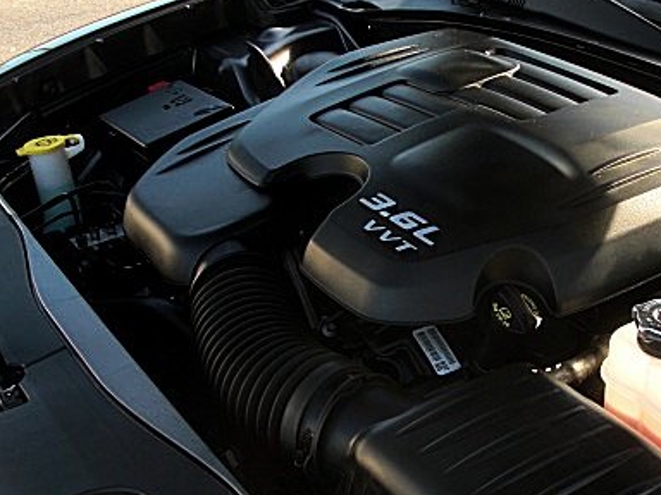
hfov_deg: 31.6
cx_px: 492
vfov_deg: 24.4
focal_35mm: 60
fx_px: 1146
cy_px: 292
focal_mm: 6.3
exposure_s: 1/125
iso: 50
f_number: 2.8
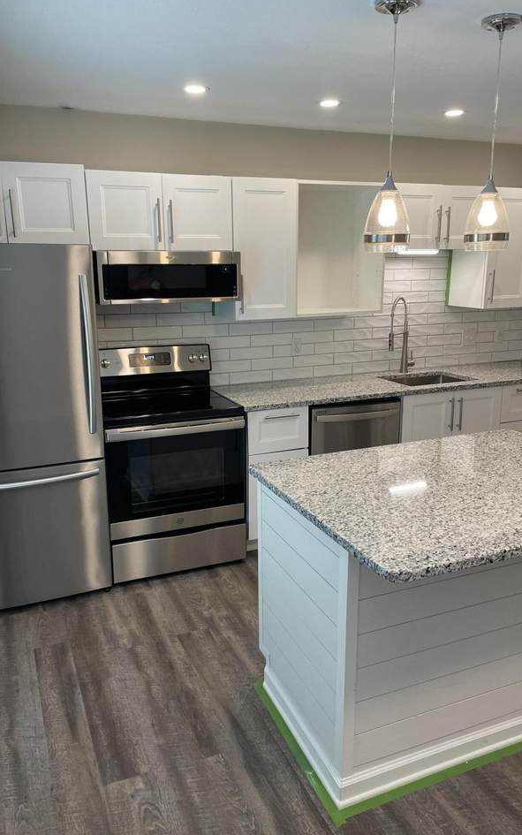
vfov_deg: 66.5
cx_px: 261
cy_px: 418
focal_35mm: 28
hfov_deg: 44.6
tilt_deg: -13.2
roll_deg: +0.5
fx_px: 637
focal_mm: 4.2
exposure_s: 1/120
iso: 100
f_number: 1.6
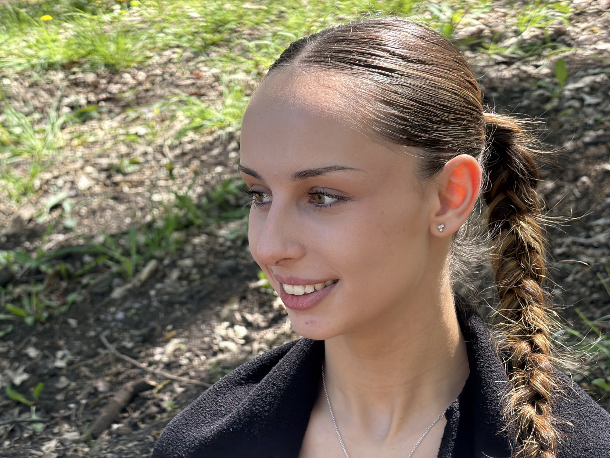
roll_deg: +7.1
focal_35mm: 100
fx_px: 1762
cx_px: 305
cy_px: 229
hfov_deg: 19.6
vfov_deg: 14.8
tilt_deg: -9.3
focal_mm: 16.89
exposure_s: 1/163
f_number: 2.8
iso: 80
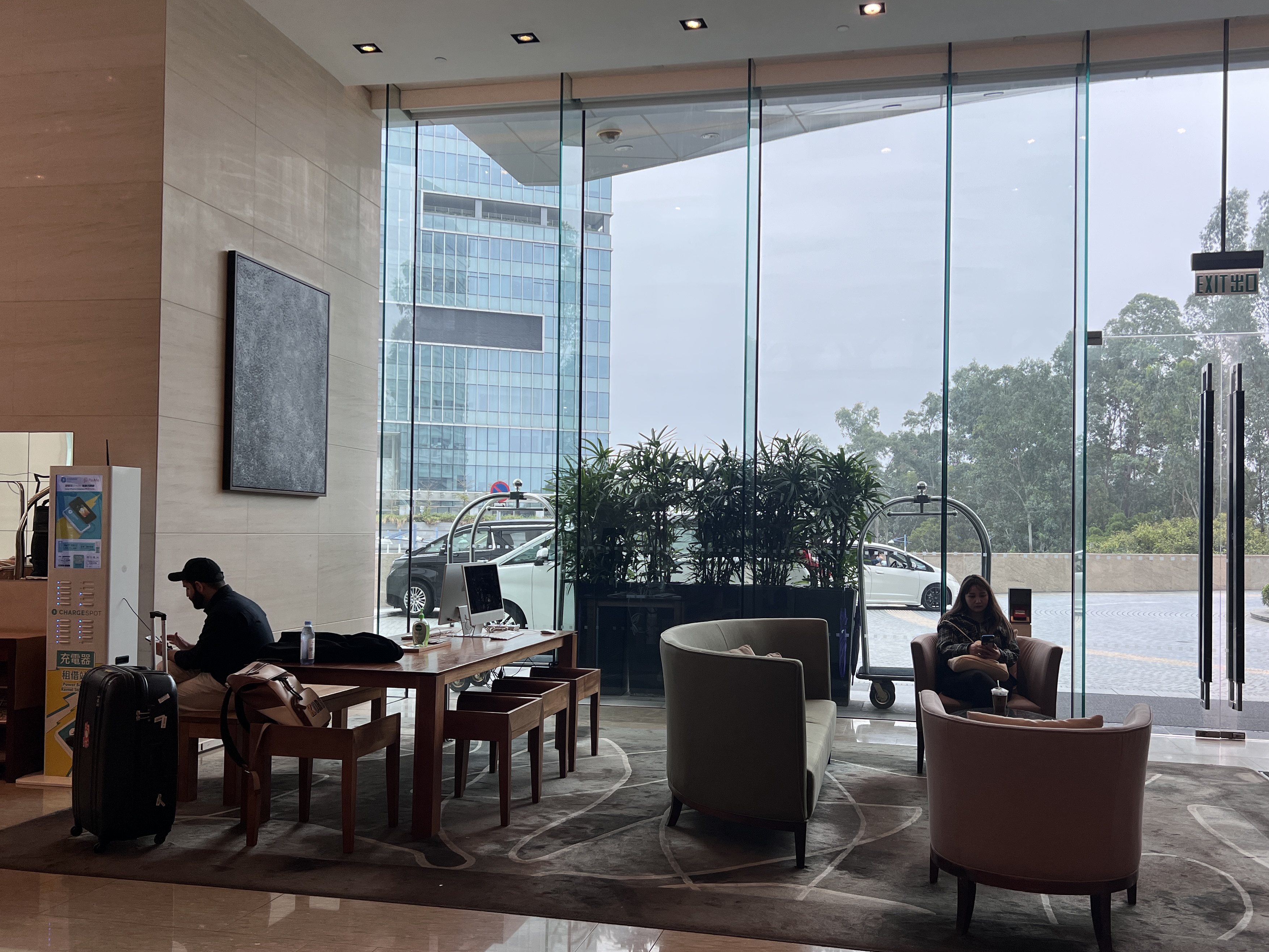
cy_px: 524
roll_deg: -0.7
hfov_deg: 59.9
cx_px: 679
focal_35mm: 30
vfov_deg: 46.7
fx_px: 1100
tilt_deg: +1.4
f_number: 1.5
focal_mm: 5.7
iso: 40
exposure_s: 1/259
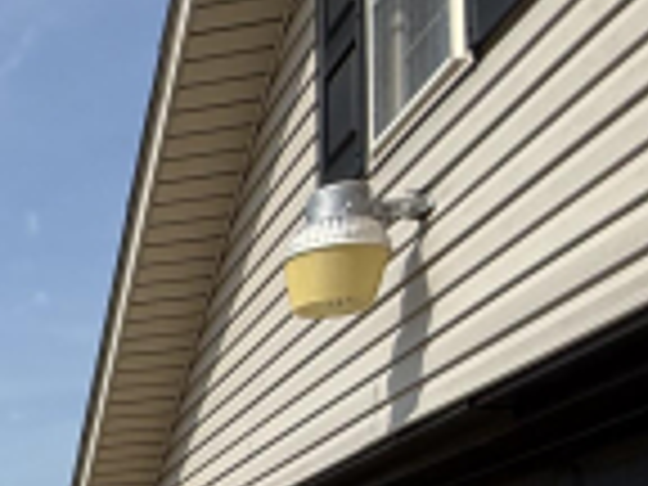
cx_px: -569
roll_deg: -0.1
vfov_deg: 20.1
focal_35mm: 65
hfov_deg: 19.9
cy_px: 688
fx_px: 1217
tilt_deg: +1.8
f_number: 2.2
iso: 50
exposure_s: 1/2611
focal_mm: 2.22
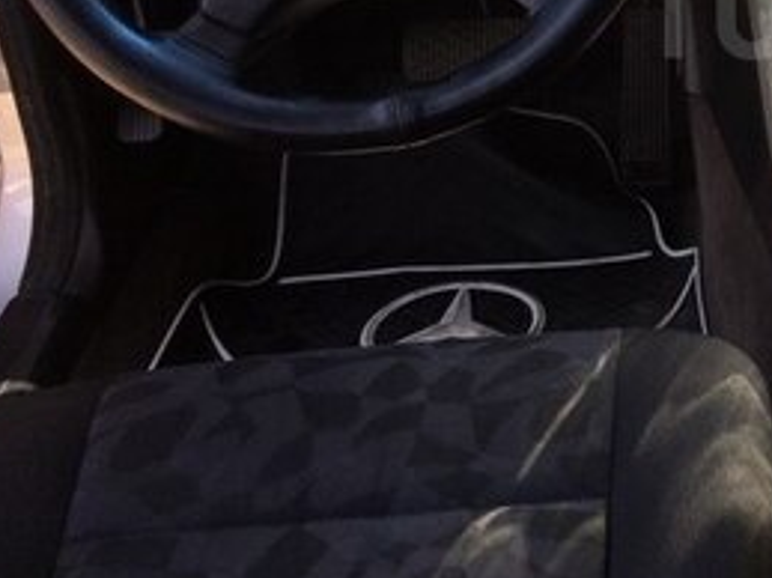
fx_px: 1650
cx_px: 945
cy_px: 13
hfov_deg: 23.8
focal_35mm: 74
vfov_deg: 19.4
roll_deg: -0.9
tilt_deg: -24.1
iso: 40
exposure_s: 1/100
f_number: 2.2
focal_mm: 4.15
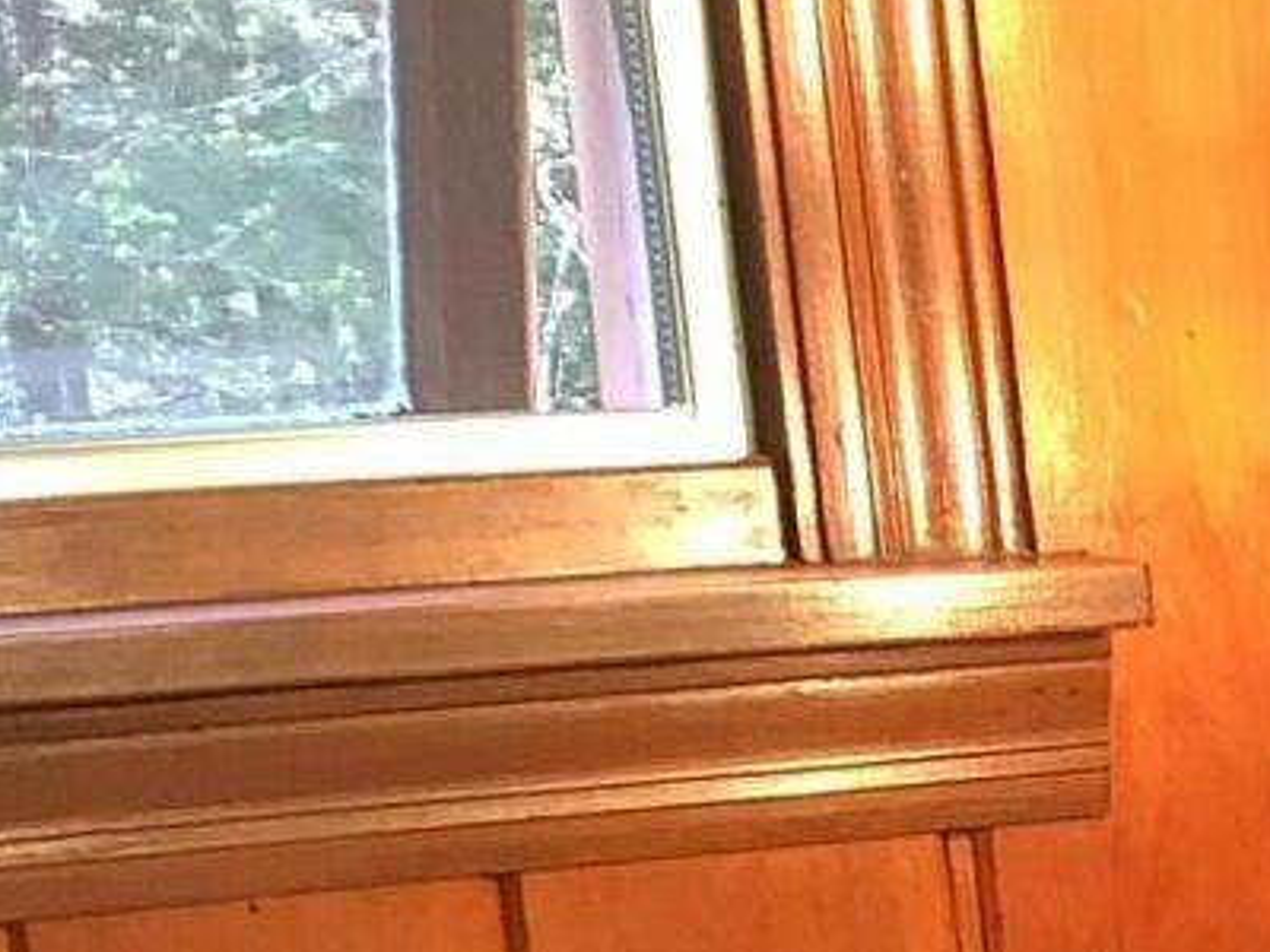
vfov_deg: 9.3
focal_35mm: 155
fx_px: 5687
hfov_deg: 11.5
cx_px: 2556
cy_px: 1526
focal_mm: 3.3
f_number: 2.4
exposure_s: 1/60
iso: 64
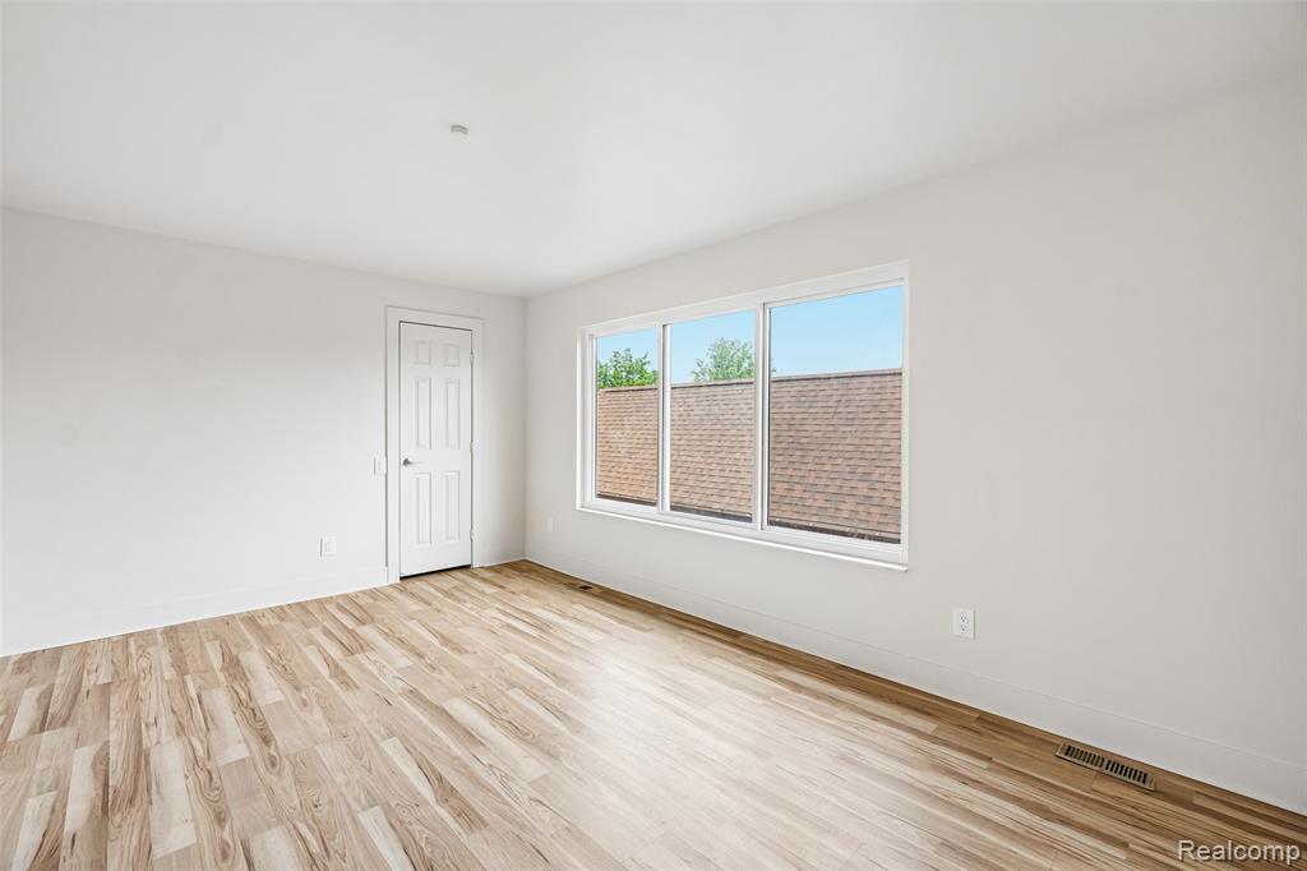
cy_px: 436
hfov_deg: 100.4
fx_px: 544
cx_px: 654
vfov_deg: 77.3
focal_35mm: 15
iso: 125
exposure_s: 1/30
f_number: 8
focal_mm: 10
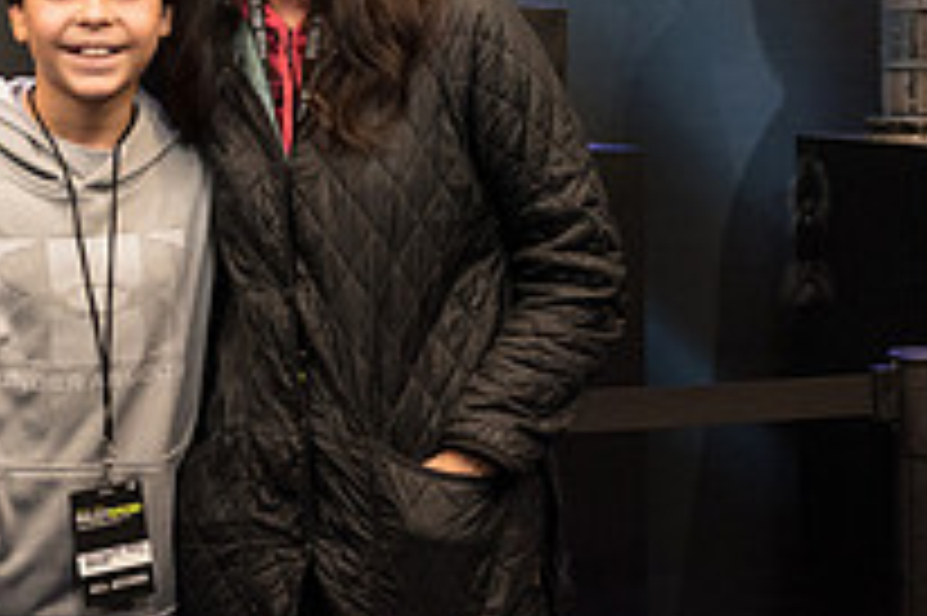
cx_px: 203
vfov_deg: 17.7
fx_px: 1955
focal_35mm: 76
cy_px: 105
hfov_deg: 26.2
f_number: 3.5
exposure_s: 1/200
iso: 2500
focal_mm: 24
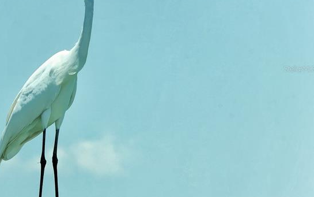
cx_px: 22
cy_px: 69
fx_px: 4905
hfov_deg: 3.7
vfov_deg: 2.3
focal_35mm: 573
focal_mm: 200
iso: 200
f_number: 14
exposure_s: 1/250
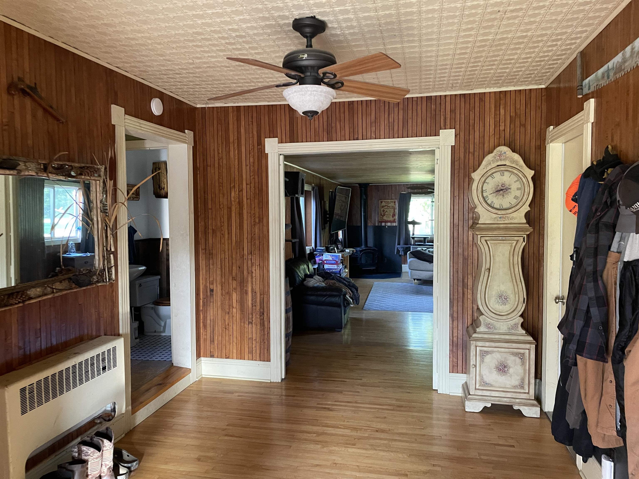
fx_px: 480
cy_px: 240
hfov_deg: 67.3
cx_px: 320
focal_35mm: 26
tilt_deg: -2.3
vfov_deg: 53.1
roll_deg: +1.3
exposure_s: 1/60
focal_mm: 4.2
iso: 400
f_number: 1.6
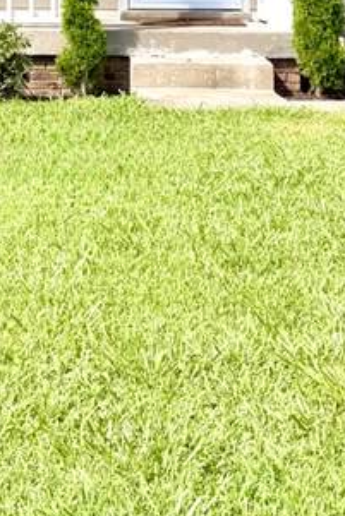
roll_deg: -0.1
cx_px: 24
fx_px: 1522
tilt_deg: +2.0
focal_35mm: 106
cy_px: -161
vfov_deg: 18.0
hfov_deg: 12.8
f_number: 1.78
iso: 80
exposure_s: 1/2370
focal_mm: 6.76
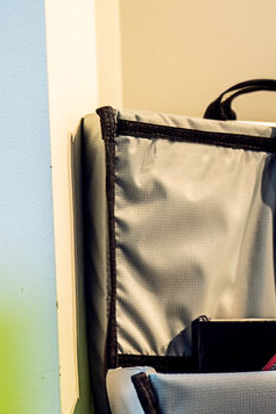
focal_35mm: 132
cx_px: 364
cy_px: 514
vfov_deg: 14.9
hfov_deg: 10.2
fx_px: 1519
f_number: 2.8
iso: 800
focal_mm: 47
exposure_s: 1/320
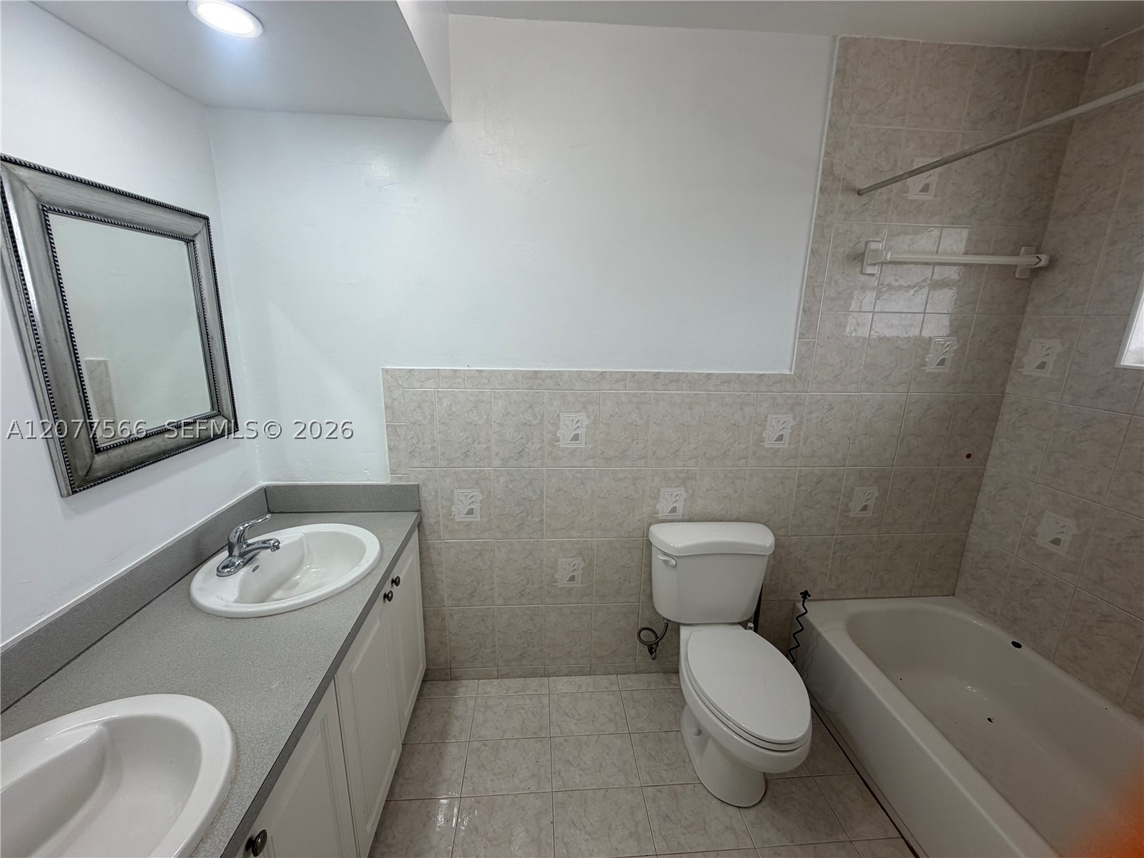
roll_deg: -0.4
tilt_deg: -14.6
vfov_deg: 85.7
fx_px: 463
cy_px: 429
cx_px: 572
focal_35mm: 14
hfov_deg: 102.1
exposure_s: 1/120
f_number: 2.2
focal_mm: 2.22
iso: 64
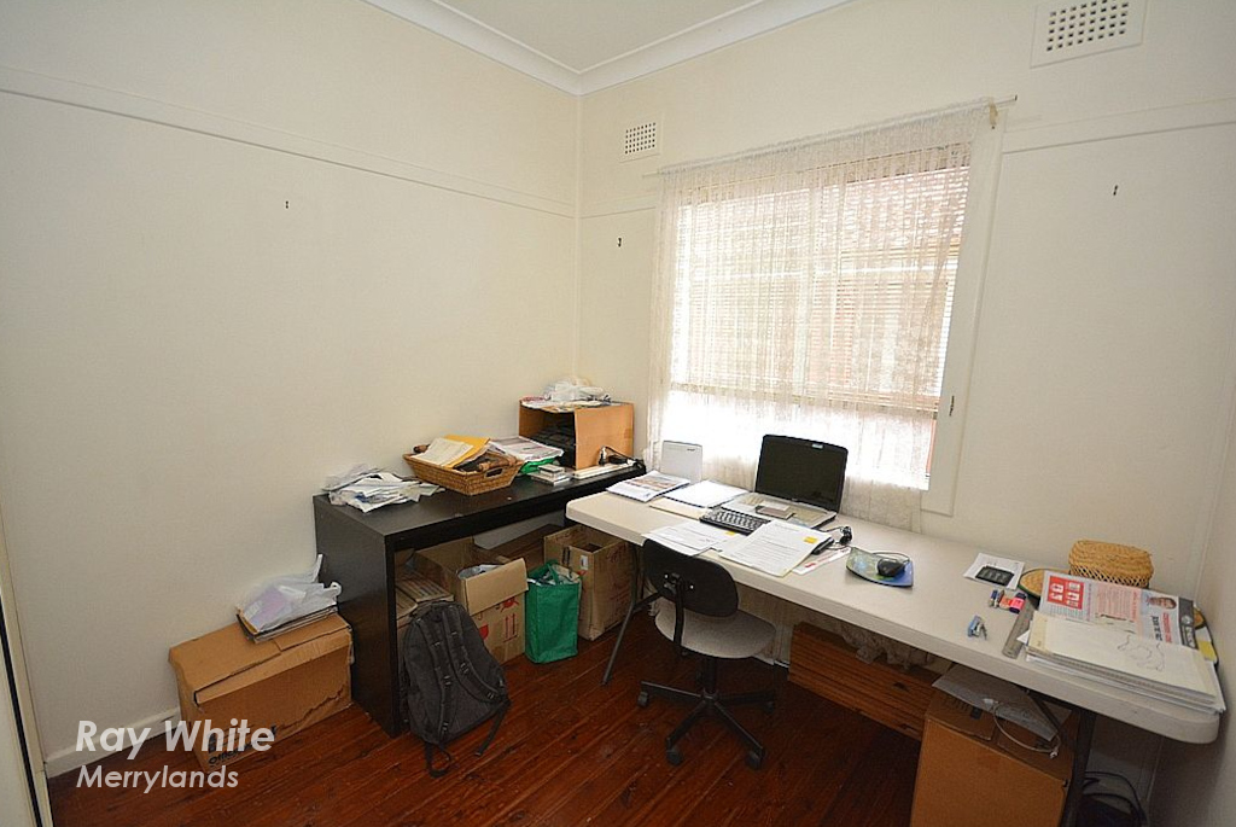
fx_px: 516
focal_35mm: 15
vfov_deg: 77.5
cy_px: 414
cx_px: 618
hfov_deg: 100.3
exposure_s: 1/60
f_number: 4
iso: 220
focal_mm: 10
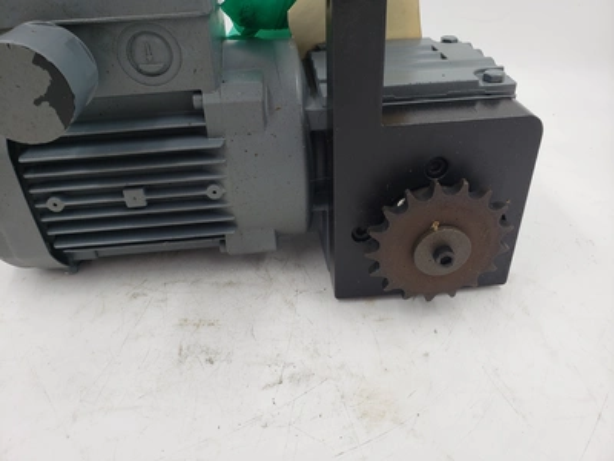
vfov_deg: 53.1
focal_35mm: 26
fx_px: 461
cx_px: 307
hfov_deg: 67.3
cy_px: 230
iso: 50
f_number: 2.4
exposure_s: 1/122
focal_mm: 4.3
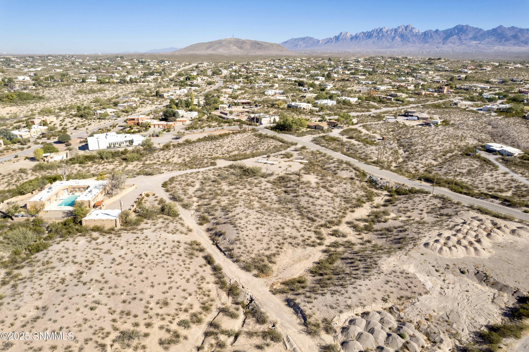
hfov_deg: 78.6
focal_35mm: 22
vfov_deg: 57.2
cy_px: 176
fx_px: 323
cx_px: 264
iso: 100
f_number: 2.8
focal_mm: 8.38
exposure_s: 1/2000
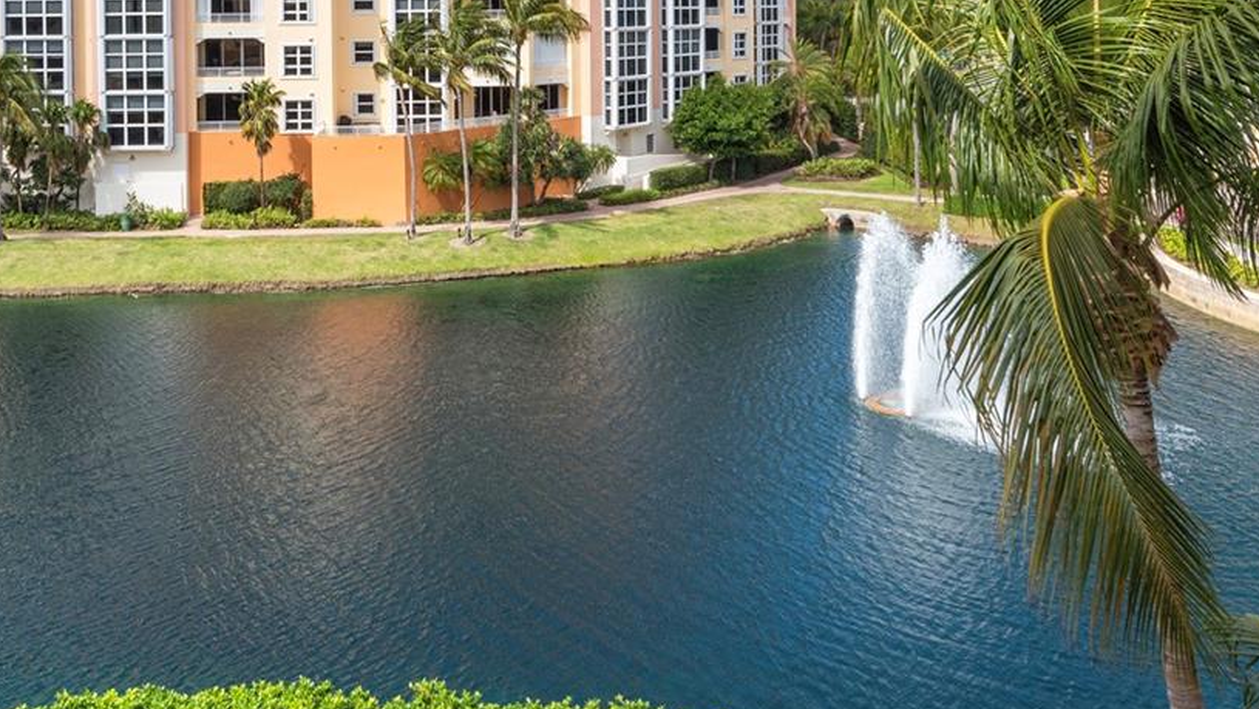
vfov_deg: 30.0
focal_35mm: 37
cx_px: 460
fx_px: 1236
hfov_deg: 53.3
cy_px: 17
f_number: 8
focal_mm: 18
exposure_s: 1/400
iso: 320
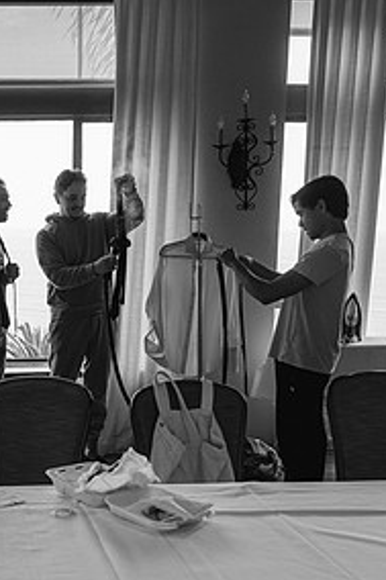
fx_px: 789
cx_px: -39
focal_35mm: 49
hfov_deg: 25.5
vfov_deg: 40.3
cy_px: 324
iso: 320
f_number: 2.8
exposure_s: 1/340
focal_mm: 16
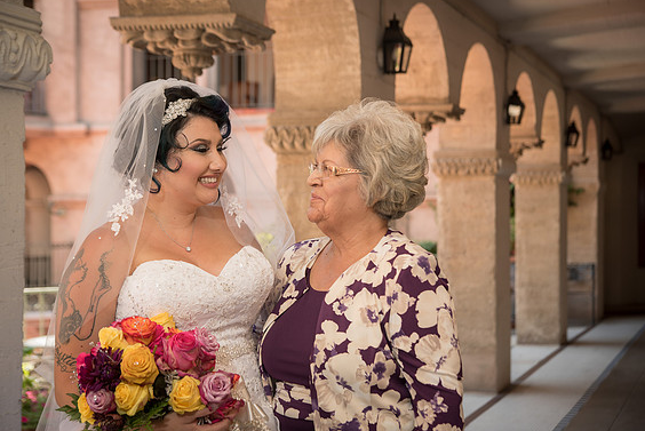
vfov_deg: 21.3
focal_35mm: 64
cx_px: 321
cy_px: 214
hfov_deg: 31.4
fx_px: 1148
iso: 100
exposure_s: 1/100
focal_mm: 62
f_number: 4.5
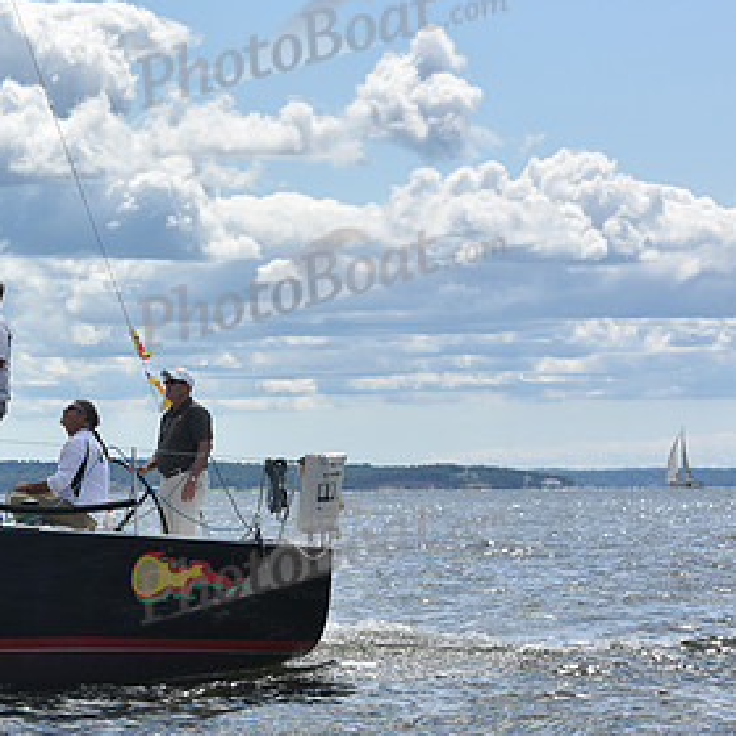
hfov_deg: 8.8
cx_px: 3
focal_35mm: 197
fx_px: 4739
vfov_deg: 8.9
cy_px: 456
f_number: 10
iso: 250
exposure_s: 1/800
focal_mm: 112
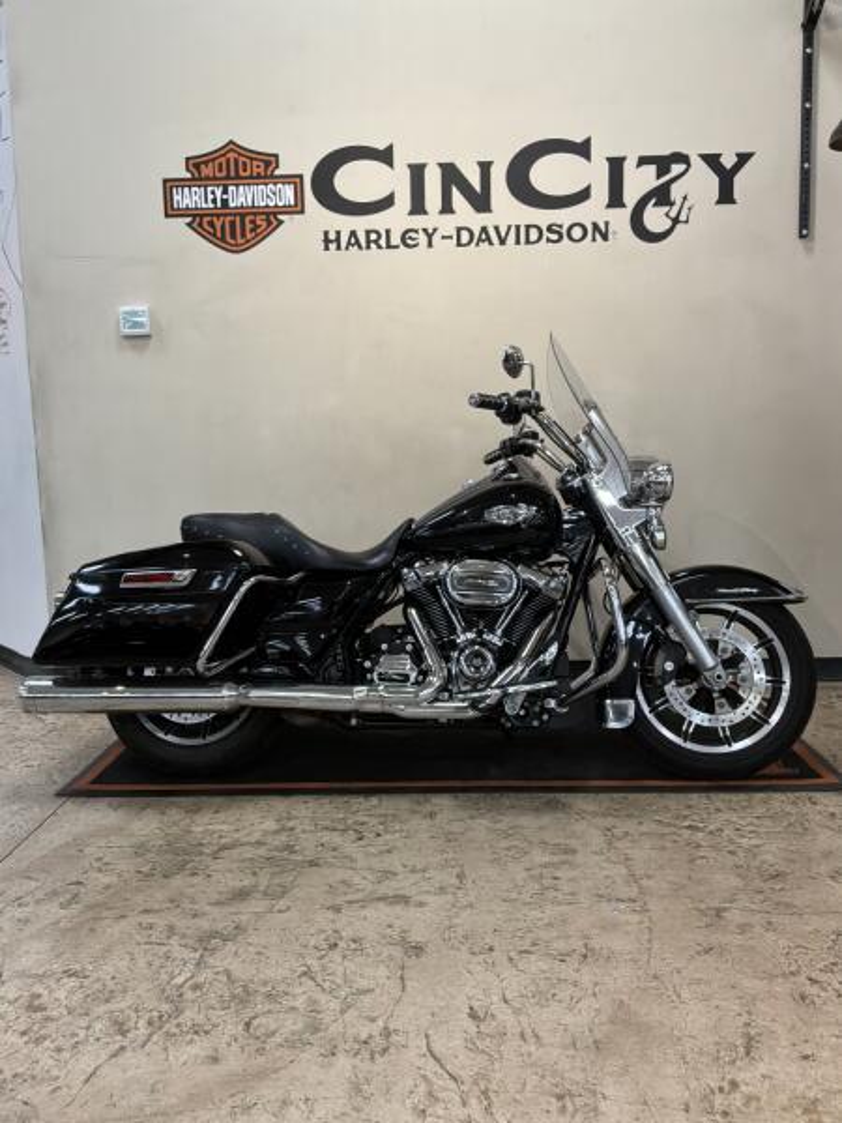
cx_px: 421
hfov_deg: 49.7
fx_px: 908
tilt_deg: -7.8
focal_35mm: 28
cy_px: 562
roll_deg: +0.6
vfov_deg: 63.4
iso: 100
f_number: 1.8
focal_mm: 3
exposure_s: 1/60
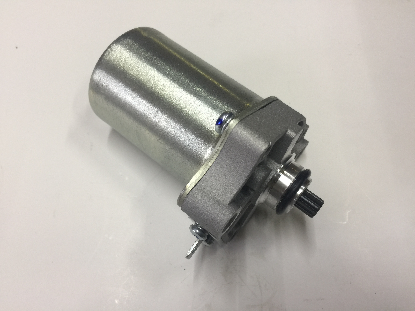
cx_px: 208
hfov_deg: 61.7
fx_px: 348
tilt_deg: -65.2
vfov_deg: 48.2
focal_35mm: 29
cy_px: 156
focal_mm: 4.15
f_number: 2.2
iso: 50
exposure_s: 1/17
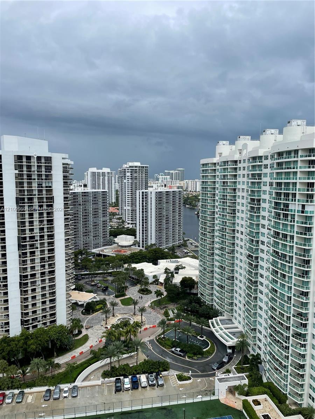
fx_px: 315
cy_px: 210
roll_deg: -1.8
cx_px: 158
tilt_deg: -6.2
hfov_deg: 53.1
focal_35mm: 26
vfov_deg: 67.3
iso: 32
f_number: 1.6
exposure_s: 1/4831
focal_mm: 4.2
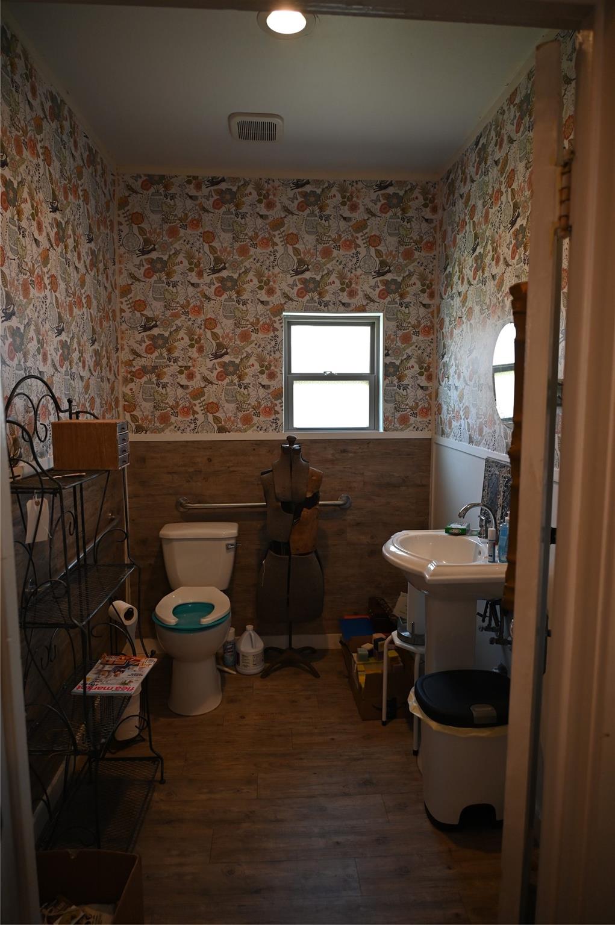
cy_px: 462
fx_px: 616
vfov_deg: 73.8
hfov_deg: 53.0
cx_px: 308
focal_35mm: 24
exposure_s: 1/125
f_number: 4
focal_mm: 24
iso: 720
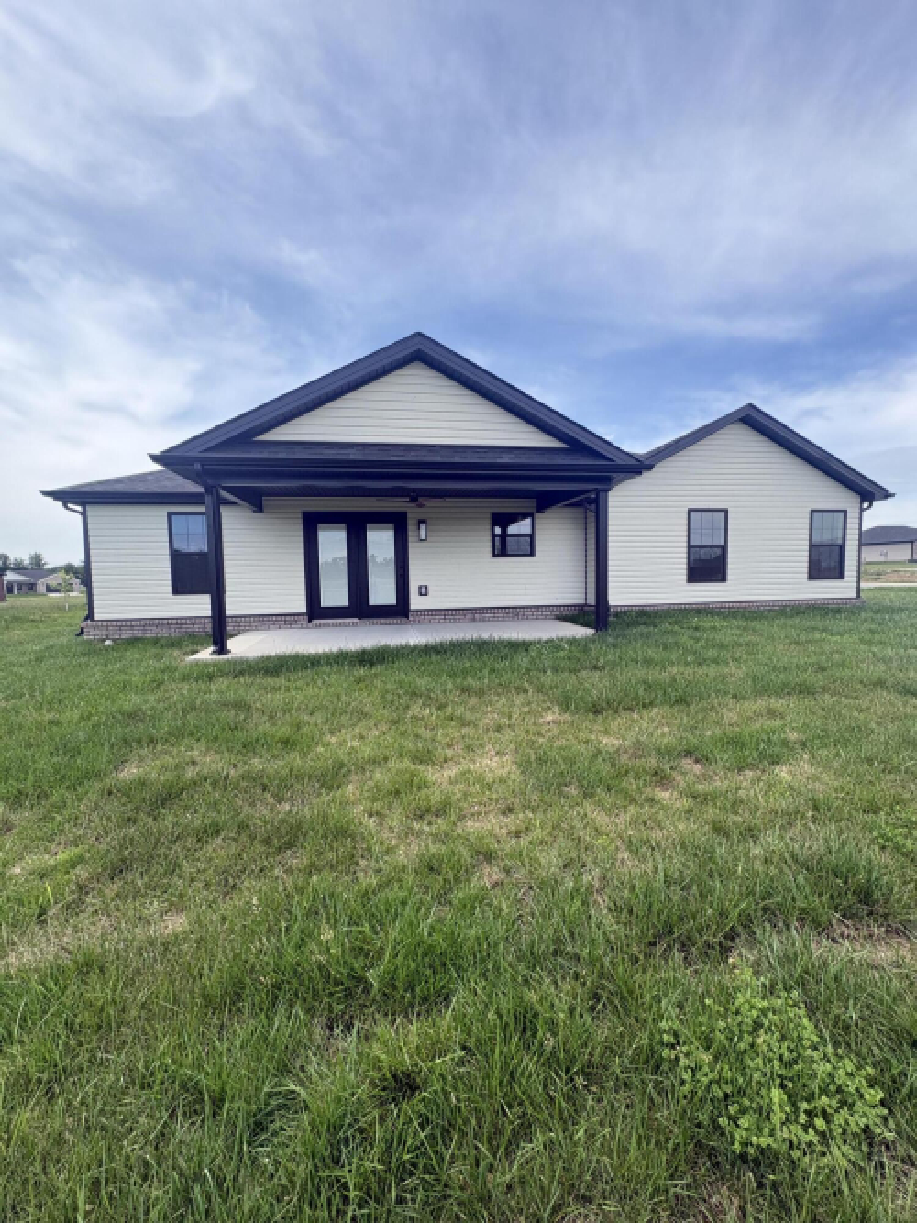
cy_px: 612
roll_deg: +1.2
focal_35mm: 14
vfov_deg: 102.1
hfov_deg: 85.7
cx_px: 458
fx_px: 495
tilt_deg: -3.2
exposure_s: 1/796
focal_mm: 2.22
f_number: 2.2
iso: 50
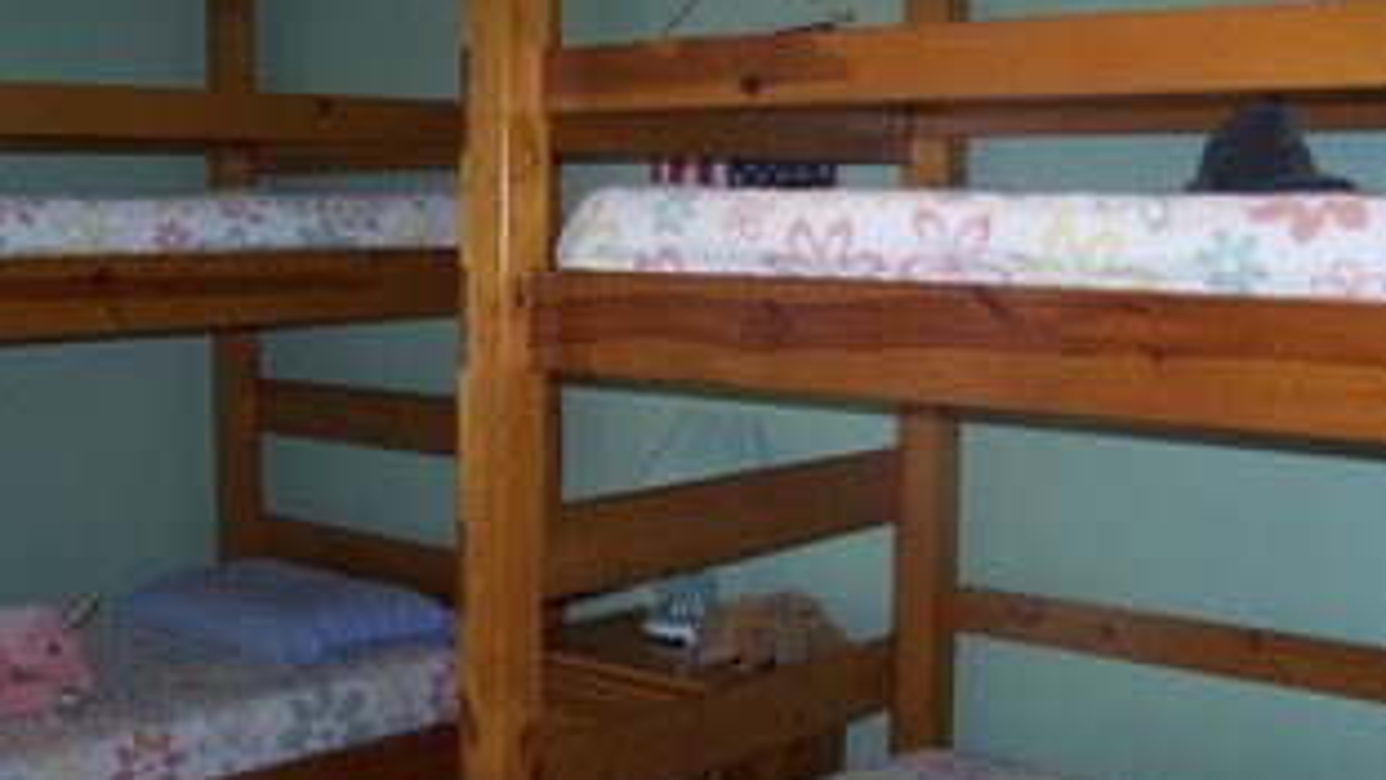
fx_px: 1801
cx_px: 668
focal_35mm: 49
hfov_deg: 42.1
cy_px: 423
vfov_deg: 24.4
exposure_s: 1/60
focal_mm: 6.3
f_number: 2.8
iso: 140
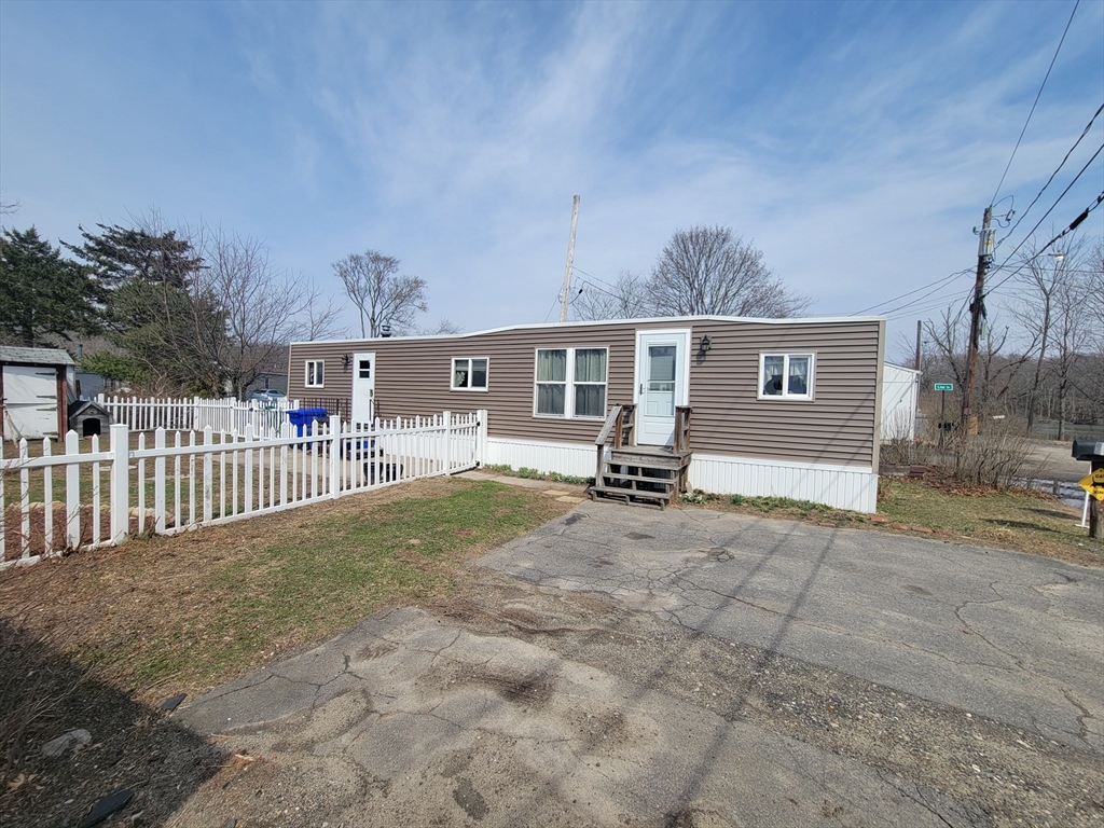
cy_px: 414
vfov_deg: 89.9
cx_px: 552
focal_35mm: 13
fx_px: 415
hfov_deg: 106.2
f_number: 2.2
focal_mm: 2.2
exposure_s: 1/2204
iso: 50
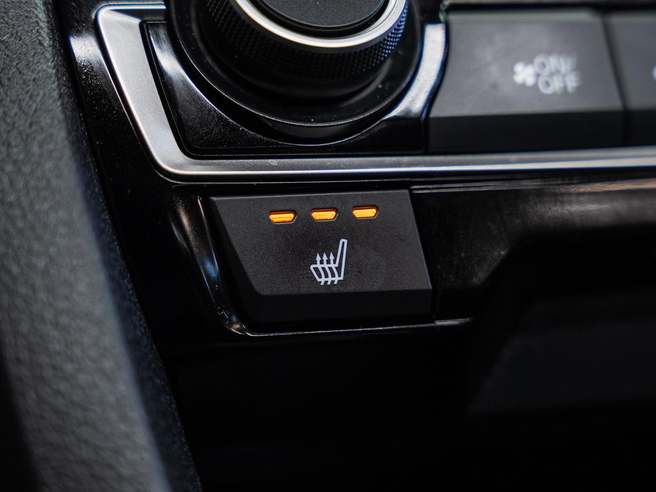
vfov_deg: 18.3
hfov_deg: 24.2
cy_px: 264
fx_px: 1529
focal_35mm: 81
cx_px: 331
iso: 1000
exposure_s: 1/40
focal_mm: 56.2
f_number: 4
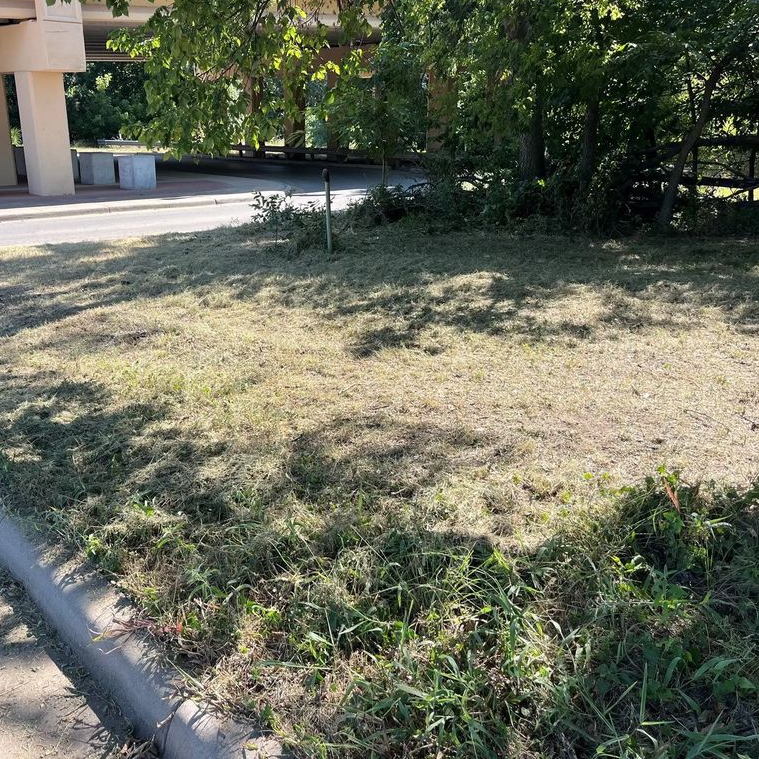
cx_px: 318
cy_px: 376
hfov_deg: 52.3
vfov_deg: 52.5
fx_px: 769
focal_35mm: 31
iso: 50
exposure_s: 1/898
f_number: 1.6
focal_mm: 5.1
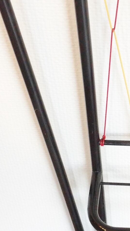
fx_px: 631
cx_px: 153
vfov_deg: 20.7
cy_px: 142
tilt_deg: -47.4
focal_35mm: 103
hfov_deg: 11.5
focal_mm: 4.28
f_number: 2.4
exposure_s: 1/15
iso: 80
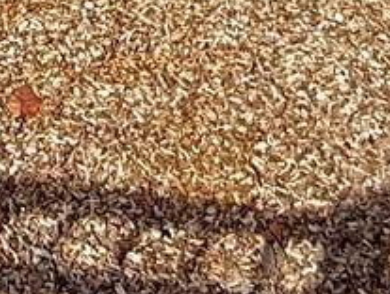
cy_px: -579
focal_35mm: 108
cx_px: -19
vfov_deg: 10.2
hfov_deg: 17.7
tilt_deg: -2.1
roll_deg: -0.6
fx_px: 1219
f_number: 2.2
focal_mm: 2.22
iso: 50
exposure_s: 1/1656
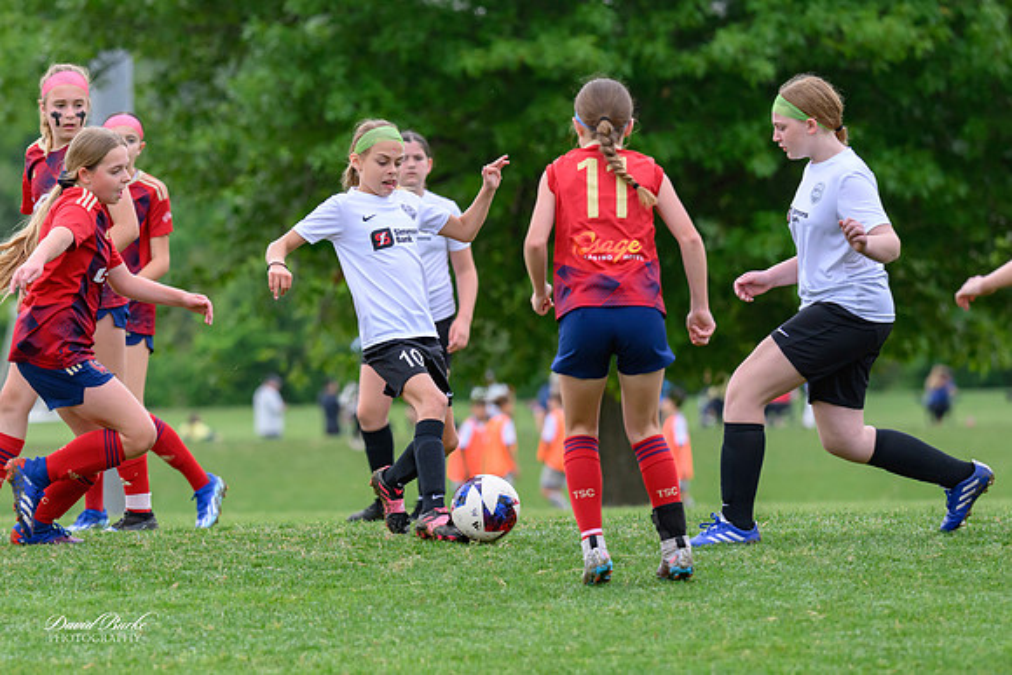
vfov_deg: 3.4
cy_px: 493
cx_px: 357
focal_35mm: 409
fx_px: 11500
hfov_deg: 5.0
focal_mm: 280
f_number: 5.6
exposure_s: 1/1250
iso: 1600
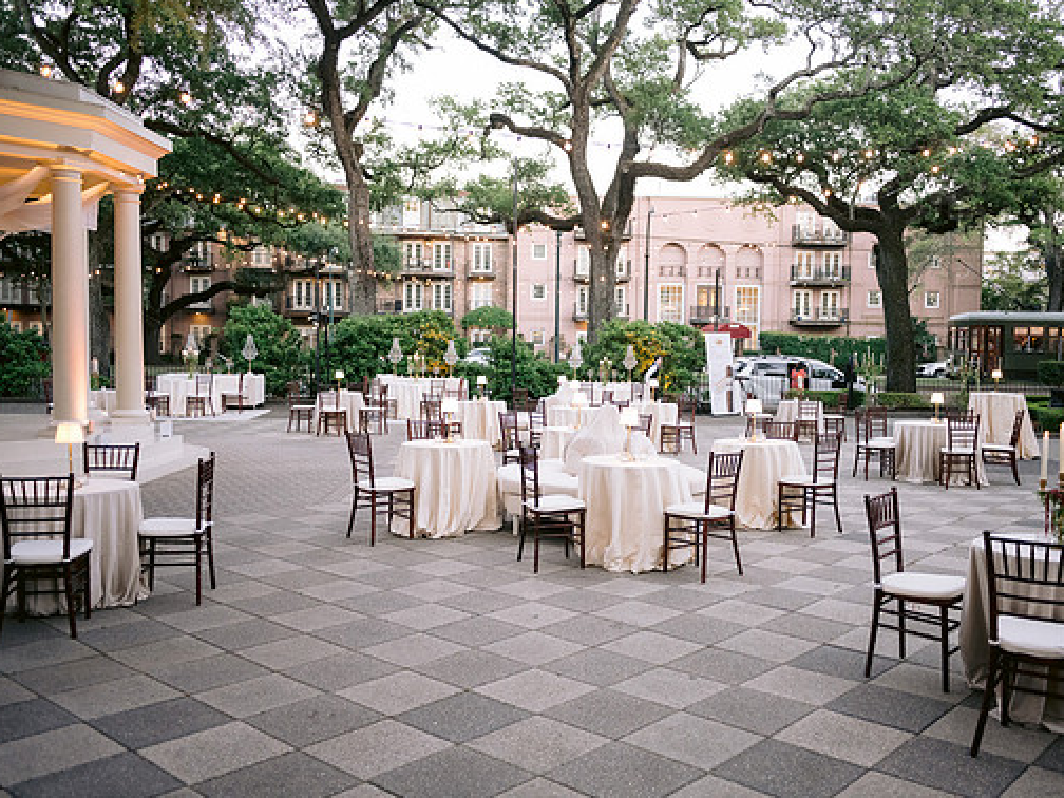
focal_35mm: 31
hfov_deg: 58.2
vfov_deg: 45.4
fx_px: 953
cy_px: 396
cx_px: 600
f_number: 2.8
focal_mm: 28
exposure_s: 1/125
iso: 1250
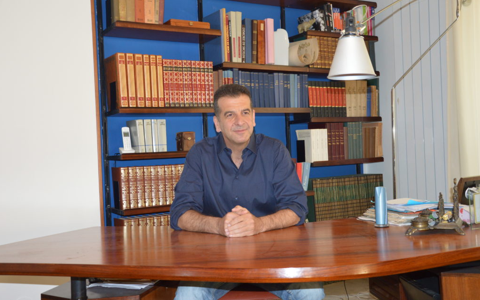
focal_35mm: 39
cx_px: 241
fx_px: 504
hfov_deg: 50.9
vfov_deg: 33.2
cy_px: 146
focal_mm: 25
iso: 720
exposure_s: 1/60
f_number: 4
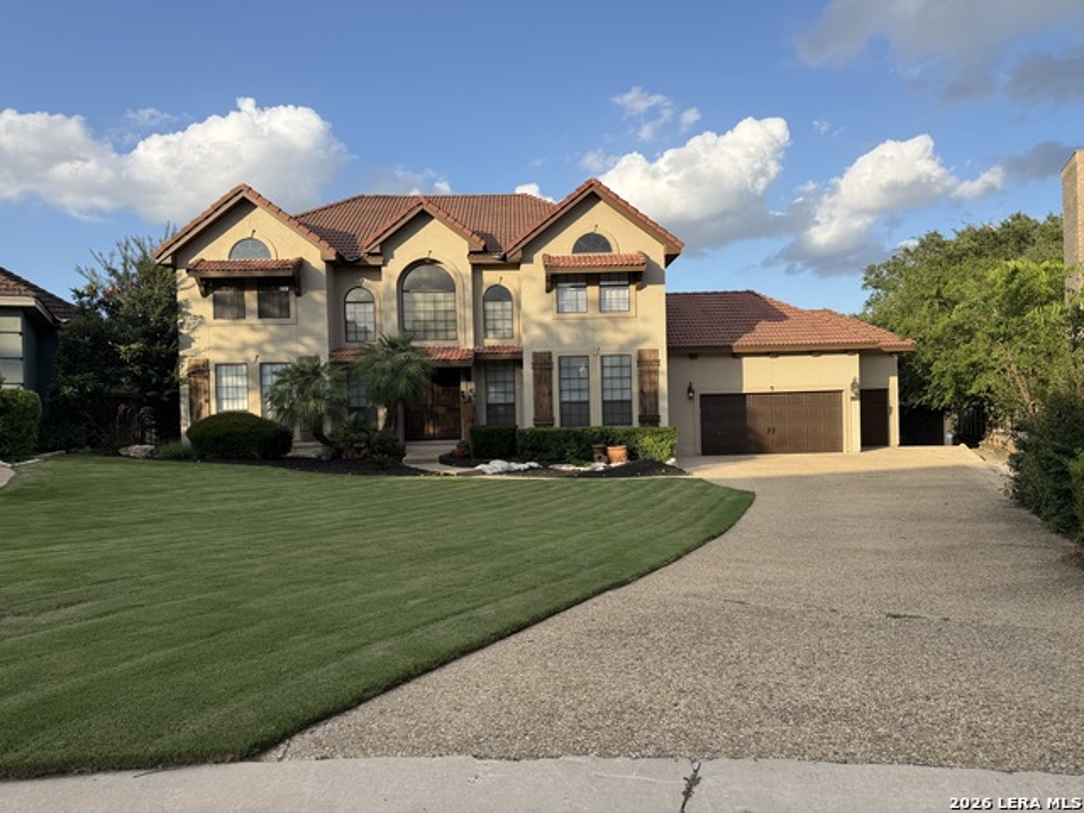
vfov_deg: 56.8
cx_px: 542
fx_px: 752
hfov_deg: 71.6
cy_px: 406
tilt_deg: -0.3
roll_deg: +1.8
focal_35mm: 24
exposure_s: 1/2299
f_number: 1.78
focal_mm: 6.76
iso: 80
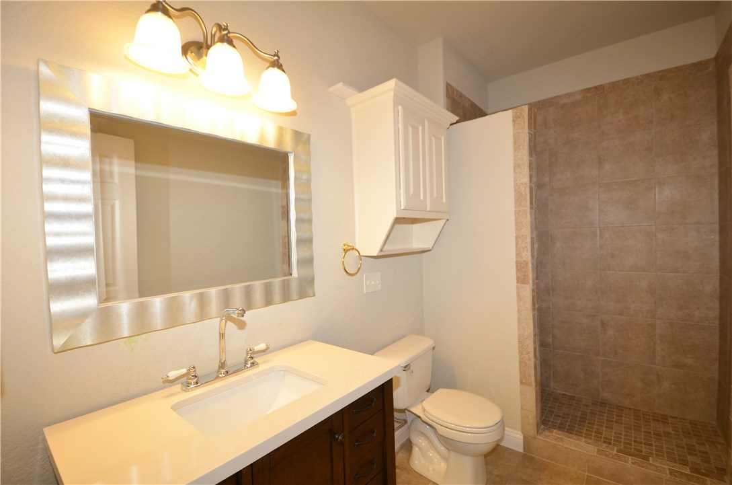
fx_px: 304
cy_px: 242
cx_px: 366
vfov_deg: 77.1
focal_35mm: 15
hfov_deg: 100.5
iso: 280
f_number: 4
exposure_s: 1/60
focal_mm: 10
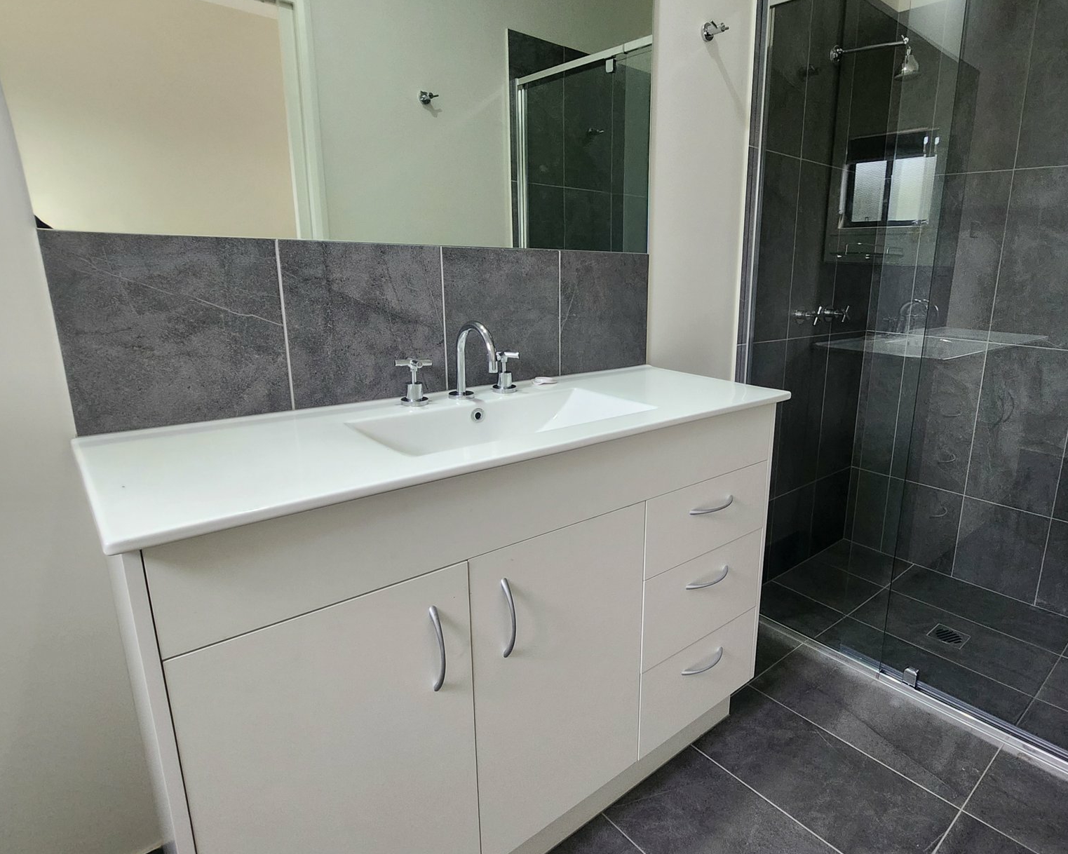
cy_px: 433
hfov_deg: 91.8
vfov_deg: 80.4
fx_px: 506
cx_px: 647
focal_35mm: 16
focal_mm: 1.7
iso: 200
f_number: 2.2
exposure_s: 1/50
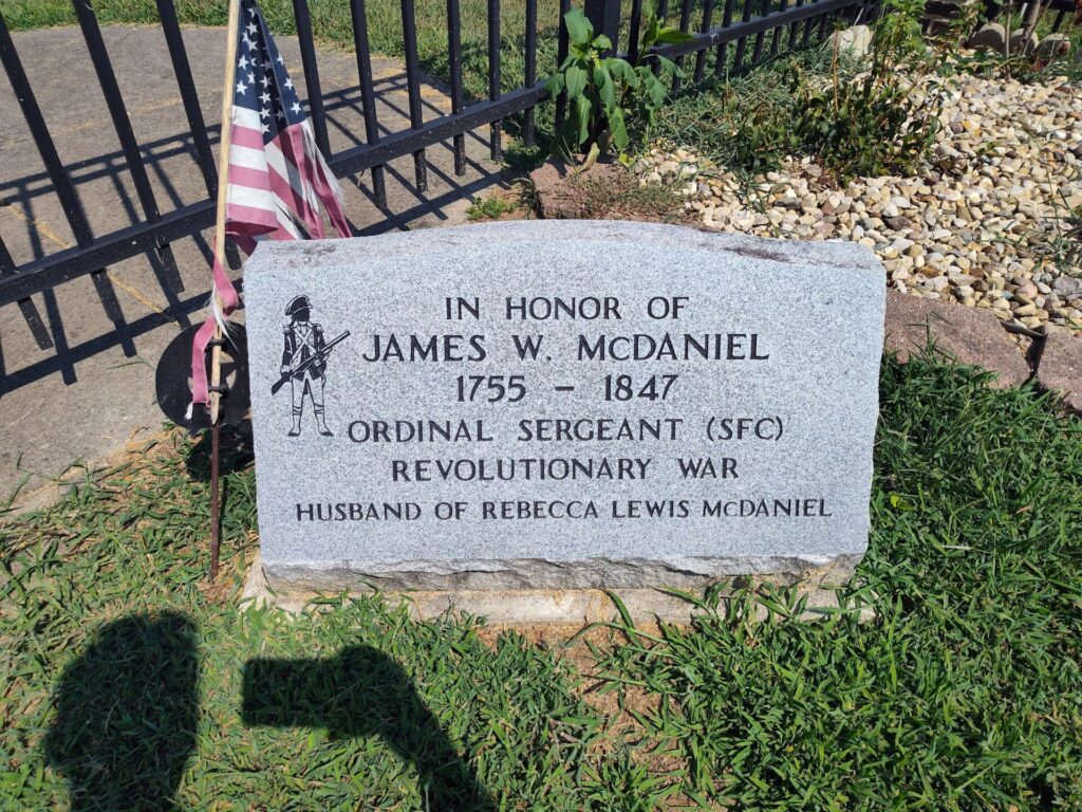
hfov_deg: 73.9
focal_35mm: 23
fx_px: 719
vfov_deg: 58.9
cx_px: 541
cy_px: 406
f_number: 1.8
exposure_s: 1/1623
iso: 100
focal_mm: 5.56
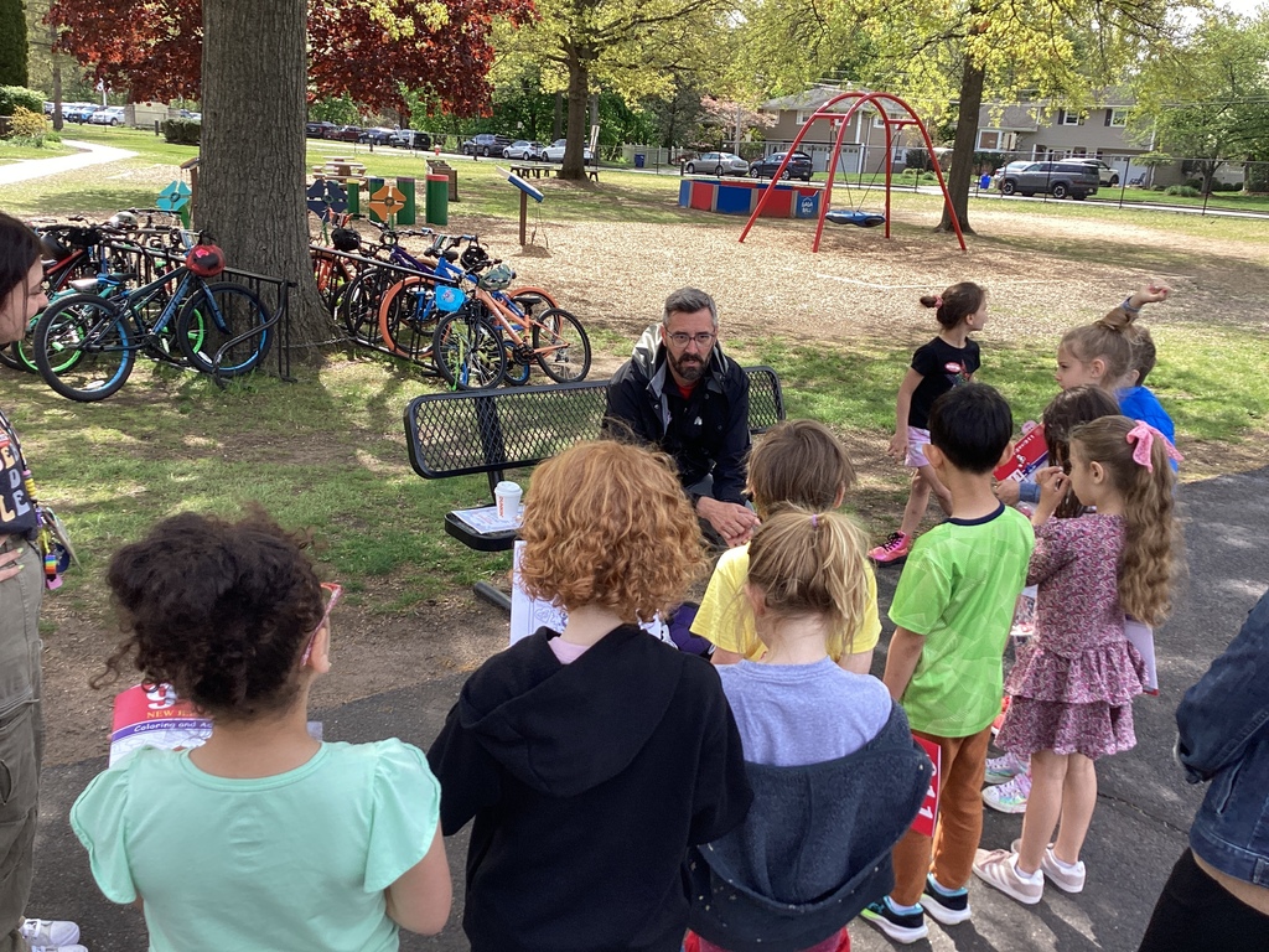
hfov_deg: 58.4
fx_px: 1136
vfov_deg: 45.4
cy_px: 476
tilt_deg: -16.1
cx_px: 634
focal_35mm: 31
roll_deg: -4.6
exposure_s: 1/321
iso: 25
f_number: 2.4
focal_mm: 3.3
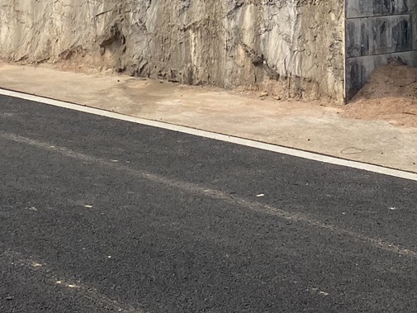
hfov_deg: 19.0
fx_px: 1241
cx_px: 297
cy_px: -164
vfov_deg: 13.5
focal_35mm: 103
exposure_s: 1/4608
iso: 32
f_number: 1.8
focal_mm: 4.25
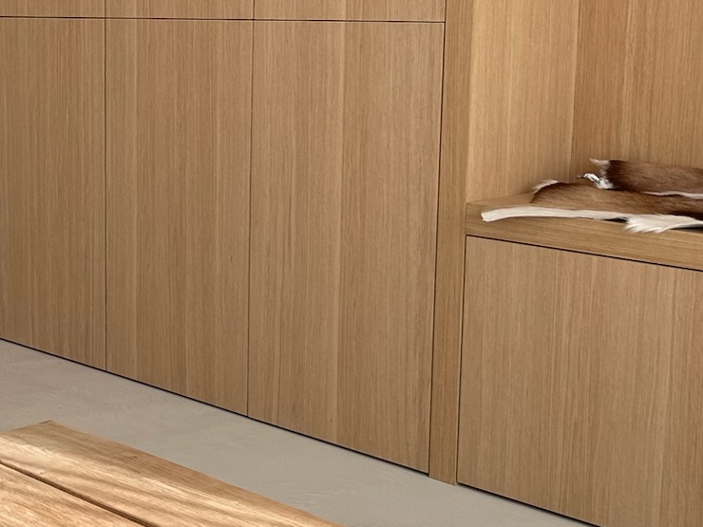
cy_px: 243
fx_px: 1462
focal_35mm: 72
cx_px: -55
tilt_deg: -10.1
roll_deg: +2.0
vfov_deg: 20.4
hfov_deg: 25.2
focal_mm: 5.7
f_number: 1.5
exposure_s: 1/533
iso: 50
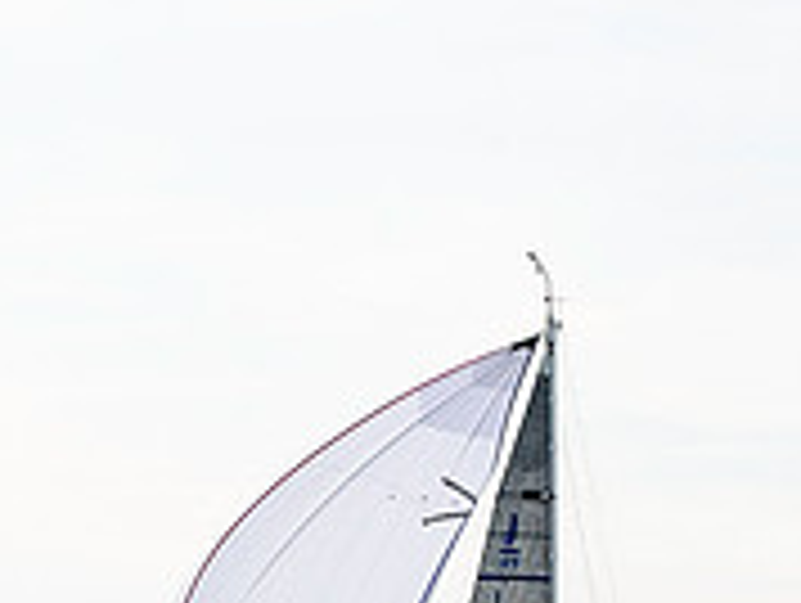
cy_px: 785
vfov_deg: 3.1
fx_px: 11168
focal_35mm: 482
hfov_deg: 4.1
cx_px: 406
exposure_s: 1/3200
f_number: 4
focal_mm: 112
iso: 250
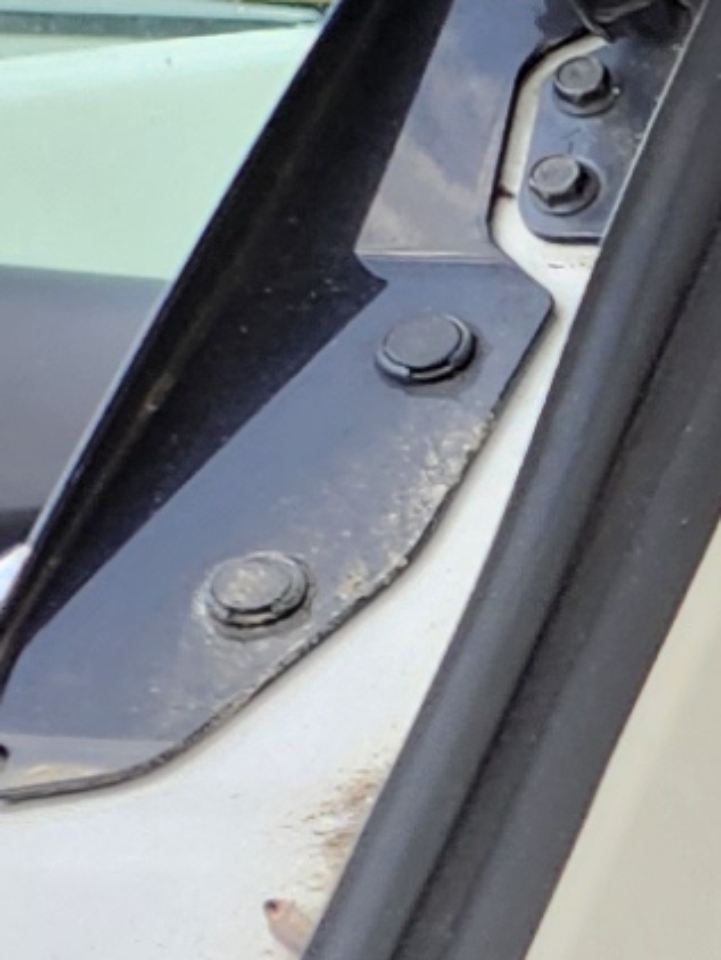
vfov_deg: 8.8
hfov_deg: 5.3
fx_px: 6048
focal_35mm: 218
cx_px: 3603
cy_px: 1501
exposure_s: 1/180
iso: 50
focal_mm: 5.54
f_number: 1.8
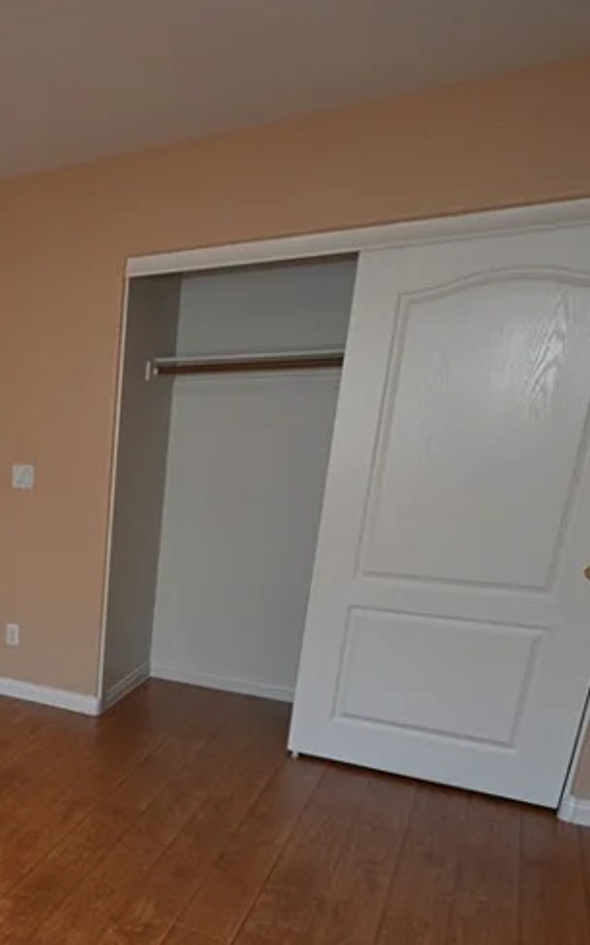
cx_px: -109
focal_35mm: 30
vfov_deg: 60.8
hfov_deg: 34.1
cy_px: 657
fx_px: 772
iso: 800
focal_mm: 14
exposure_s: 1/60
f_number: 4
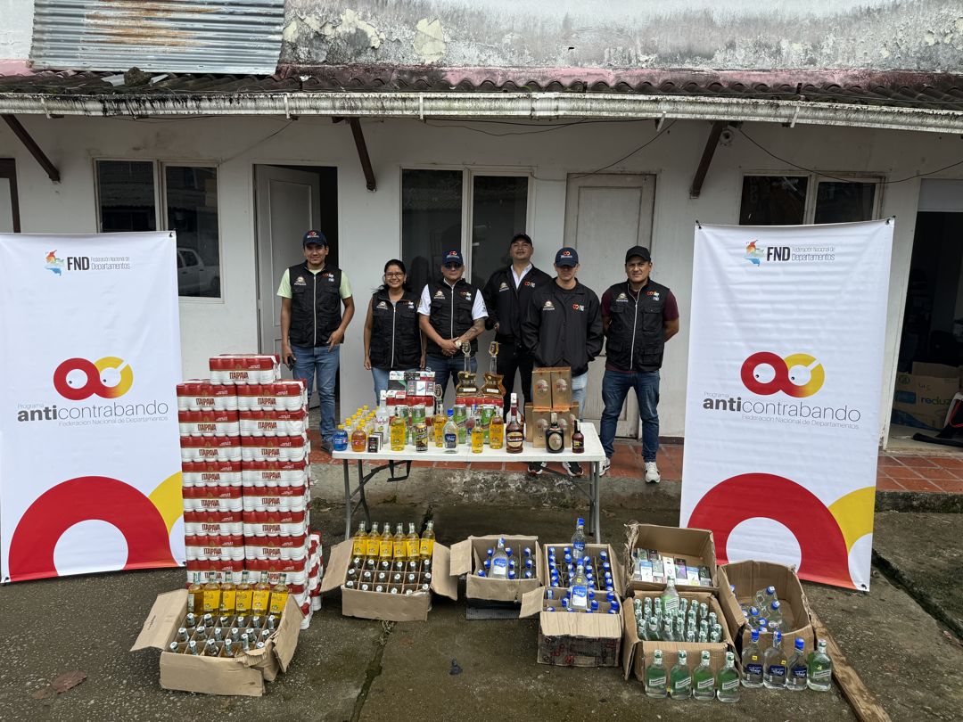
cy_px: 361
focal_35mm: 24
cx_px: 482
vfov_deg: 56.8
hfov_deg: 71.6
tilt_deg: -10.4
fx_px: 668
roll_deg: -1.8
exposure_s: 1/2232
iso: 80
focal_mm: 6.76
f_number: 1.78
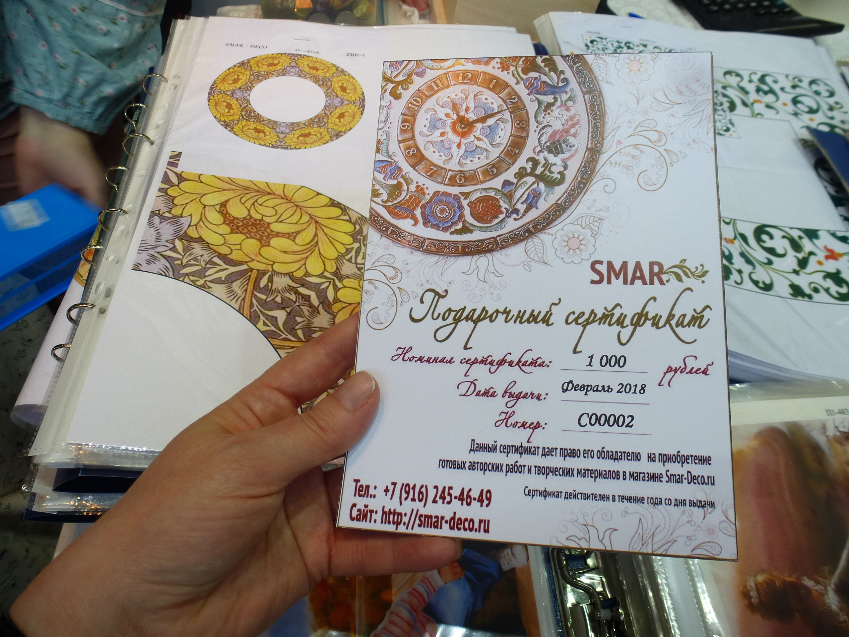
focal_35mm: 24
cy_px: 318
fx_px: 589
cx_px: 424
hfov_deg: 71.6
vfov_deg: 56.8
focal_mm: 4.3
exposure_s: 1/60
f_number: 3.3
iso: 100
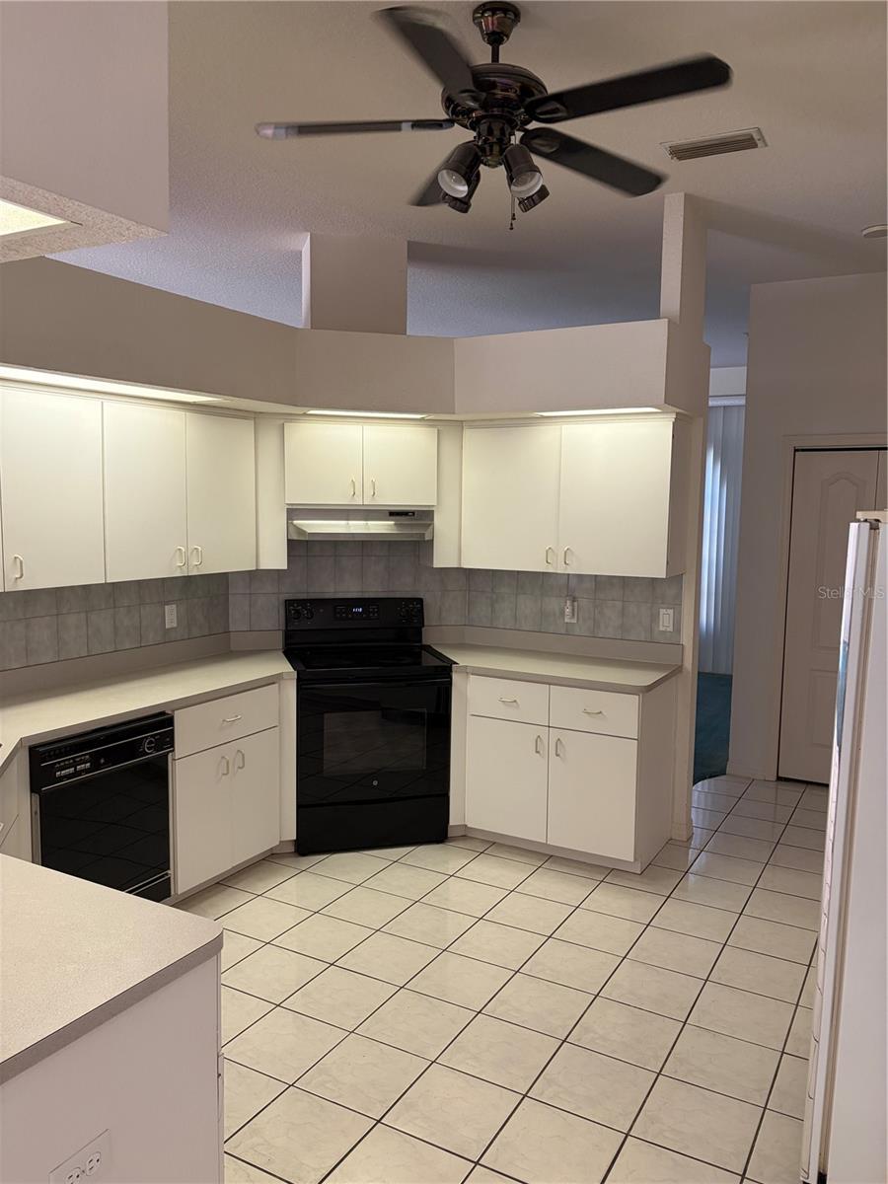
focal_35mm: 26
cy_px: 592
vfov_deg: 67.3
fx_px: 889
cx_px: 444
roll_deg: -0.3
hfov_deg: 53.1
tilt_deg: -5.2
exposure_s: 1/60
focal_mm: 5.96
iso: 125
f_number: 1.6
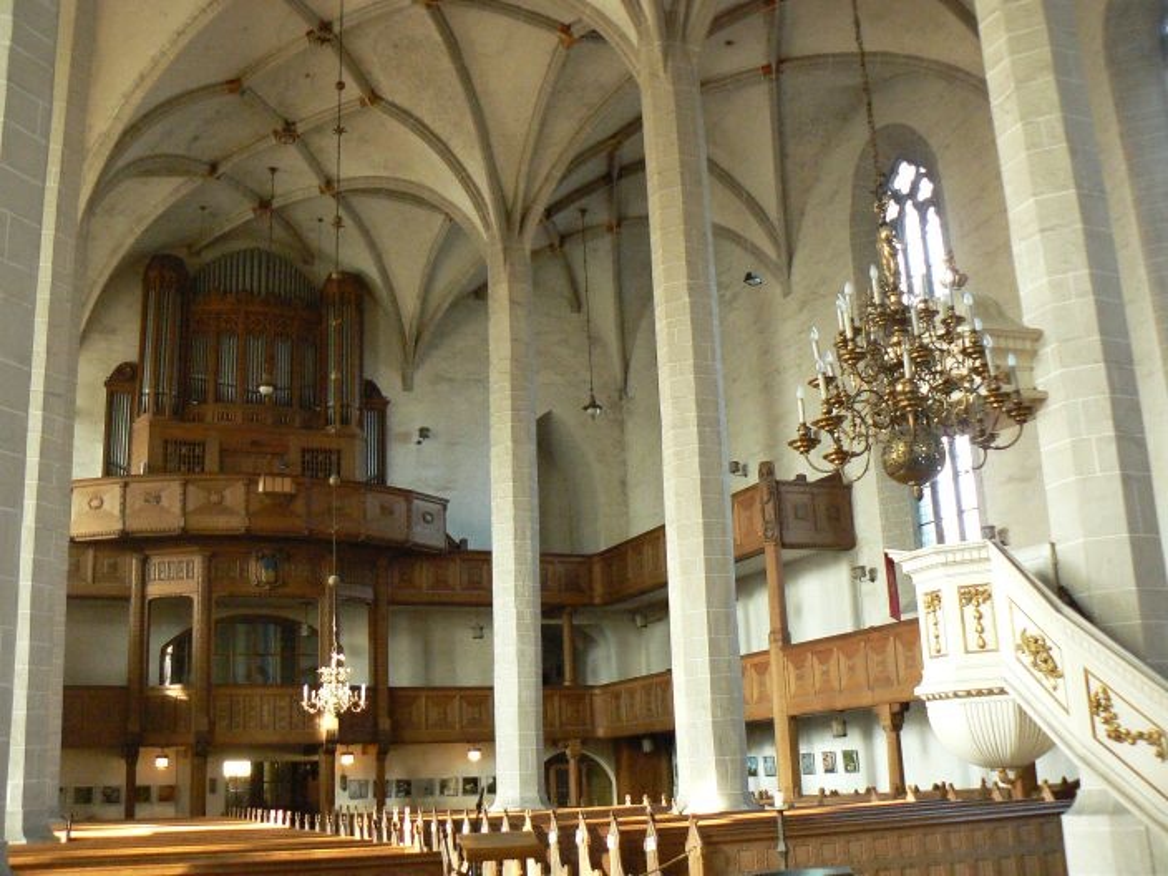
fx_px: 1215
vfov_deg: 39.7
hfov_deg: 51.4
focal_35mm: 36
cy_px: 438
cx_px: 584
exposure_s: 1/50
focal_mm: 6
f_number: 2.8
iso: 400
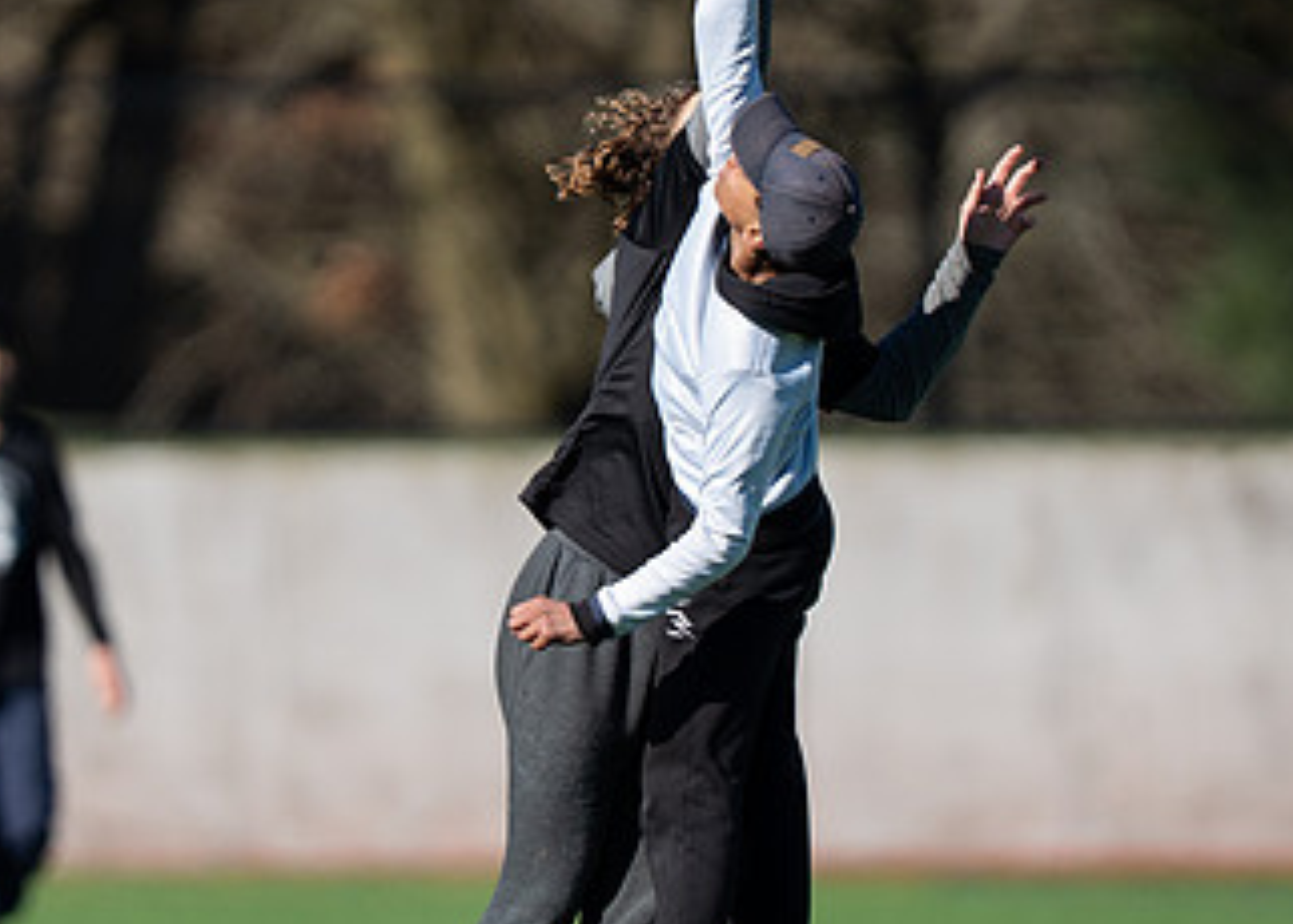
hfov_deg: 2.2
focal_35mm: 924
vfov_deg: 1.6
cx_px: 601
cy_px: 467
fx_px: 33931
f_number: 2.8
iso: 100
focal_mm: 400
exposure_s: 1/2000
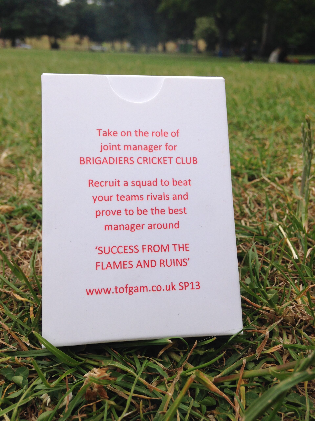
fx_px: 400
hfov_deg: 42.9
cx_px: 158
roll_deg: -1.3
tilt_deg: -21.9
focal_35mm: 33
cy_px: 210
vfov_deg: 55.4
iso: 50
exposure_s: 1/459
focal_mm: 4.12
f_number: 2.4
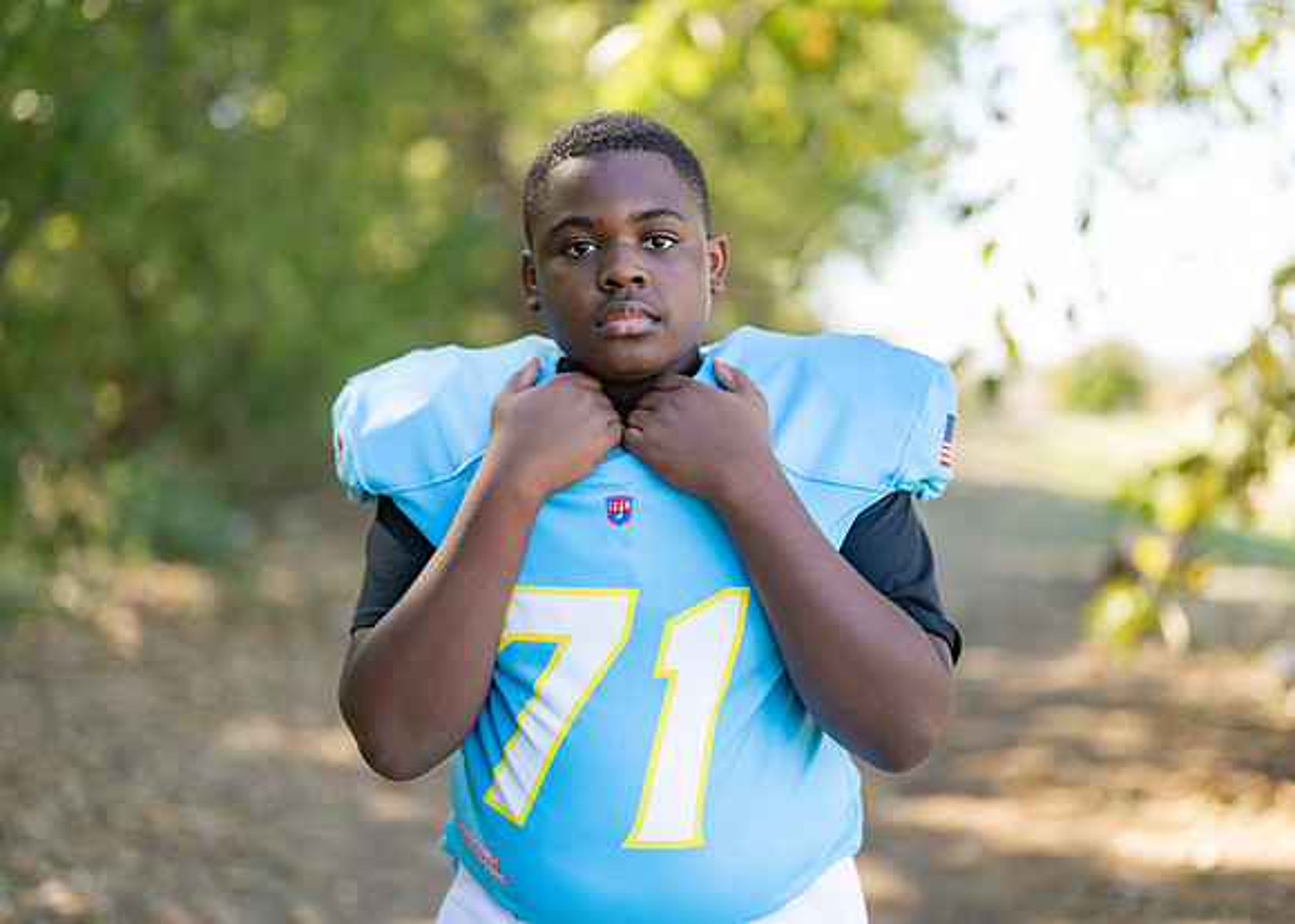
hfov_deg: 35.3
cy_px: 461
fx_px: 2033
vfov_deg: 25.6
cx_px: 671
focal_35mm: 55
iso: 100
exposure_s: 1/1000
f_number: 1.2
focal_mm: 50
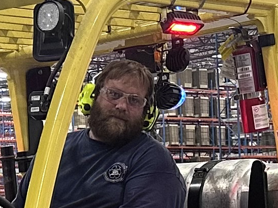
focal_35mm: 177
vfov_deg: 8.2
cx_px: -47
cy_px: 310
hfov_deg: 11.0
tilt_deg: -1.2
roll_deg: +3.5
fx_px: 1421
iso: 250
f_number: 1.78
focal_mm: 6.86
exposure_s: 1/60
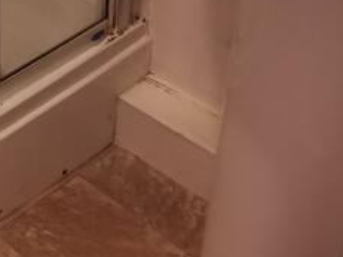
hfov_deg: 19.5
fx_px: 703
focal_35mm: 71
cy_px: -186
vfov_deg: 17.4
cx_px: -294
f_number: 2.2
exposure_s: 1/33.3
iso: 200
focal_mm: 2.26
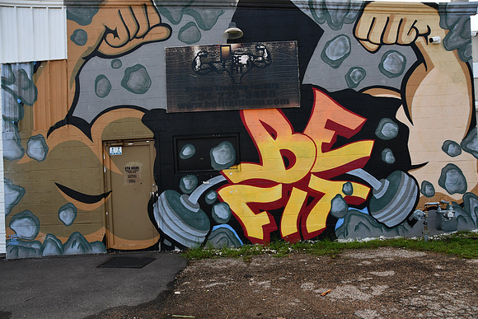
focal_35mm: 27
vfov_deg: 48.0
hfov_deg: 67.4
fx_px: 359
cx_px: 239
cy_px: 160
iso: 200
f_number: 6.3
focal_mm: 18
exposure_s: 1/250
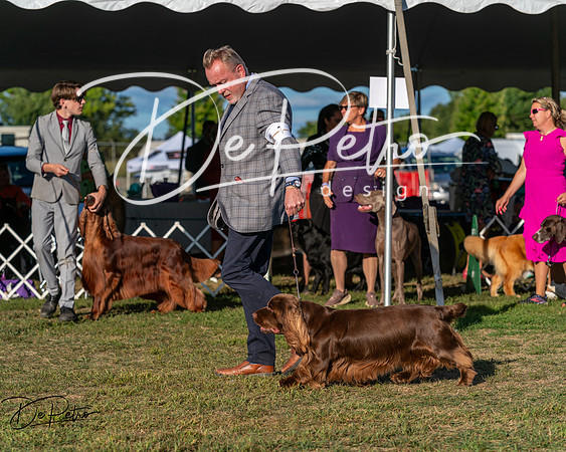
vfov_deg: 13.5
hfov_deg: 16.9
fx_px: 1905
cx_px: 283
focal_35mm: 114
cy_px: 226
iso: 100
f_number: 4.5
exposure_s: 1/1250
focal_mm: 101
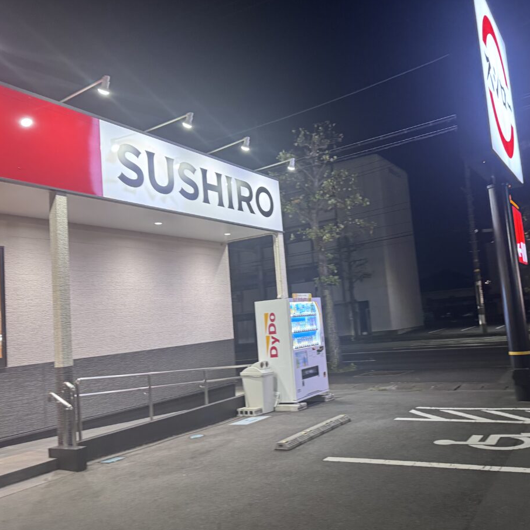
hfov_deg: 53.4
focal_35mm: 30
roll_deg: +2.4
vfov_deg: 54.0
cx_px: 336
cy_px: 257
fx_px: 520
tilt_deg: +5.3
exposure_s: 1/50
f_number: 1.78
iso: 400
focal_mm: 6.76
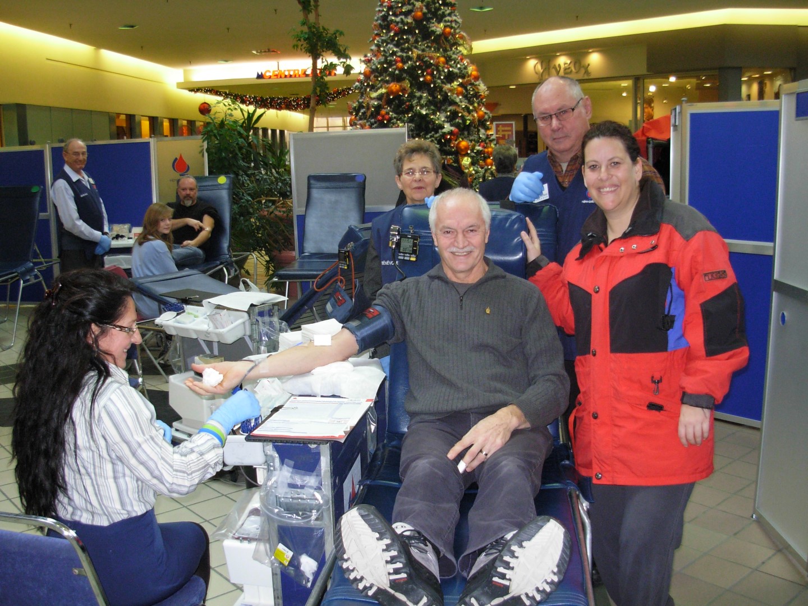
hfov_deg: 49.0
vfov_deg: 37.7
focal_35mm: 38
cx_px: 404
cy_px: 303
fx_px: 887
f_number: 2.9
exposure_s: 1/69.7
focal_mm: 6.3
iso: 244
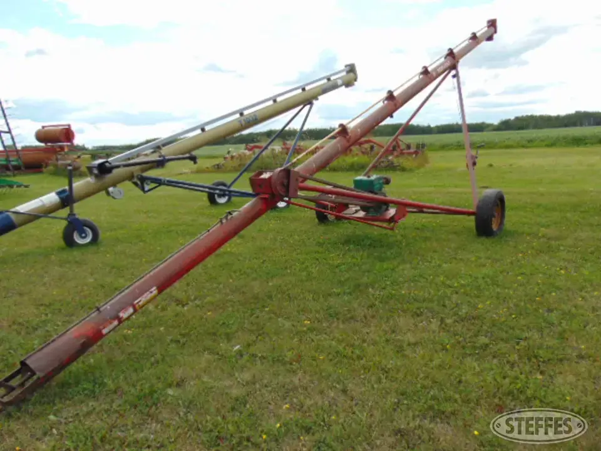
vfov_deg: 54.9
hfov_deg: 69.4
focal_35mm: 25
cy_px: 226
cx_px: 300
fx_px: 434
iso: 80
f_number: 3
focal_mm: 4.5
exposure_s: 1/800
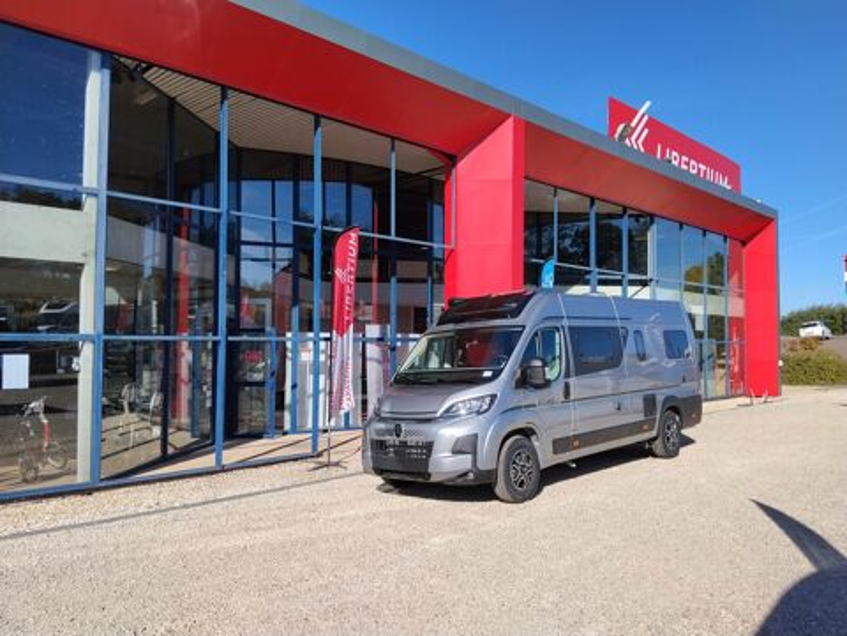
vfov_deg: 48.2
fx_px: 710
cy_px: 318
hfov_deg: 61.7
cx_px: 424
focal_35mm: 29
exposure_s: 1/1827
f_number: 1.8
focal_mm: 3.96
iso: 50
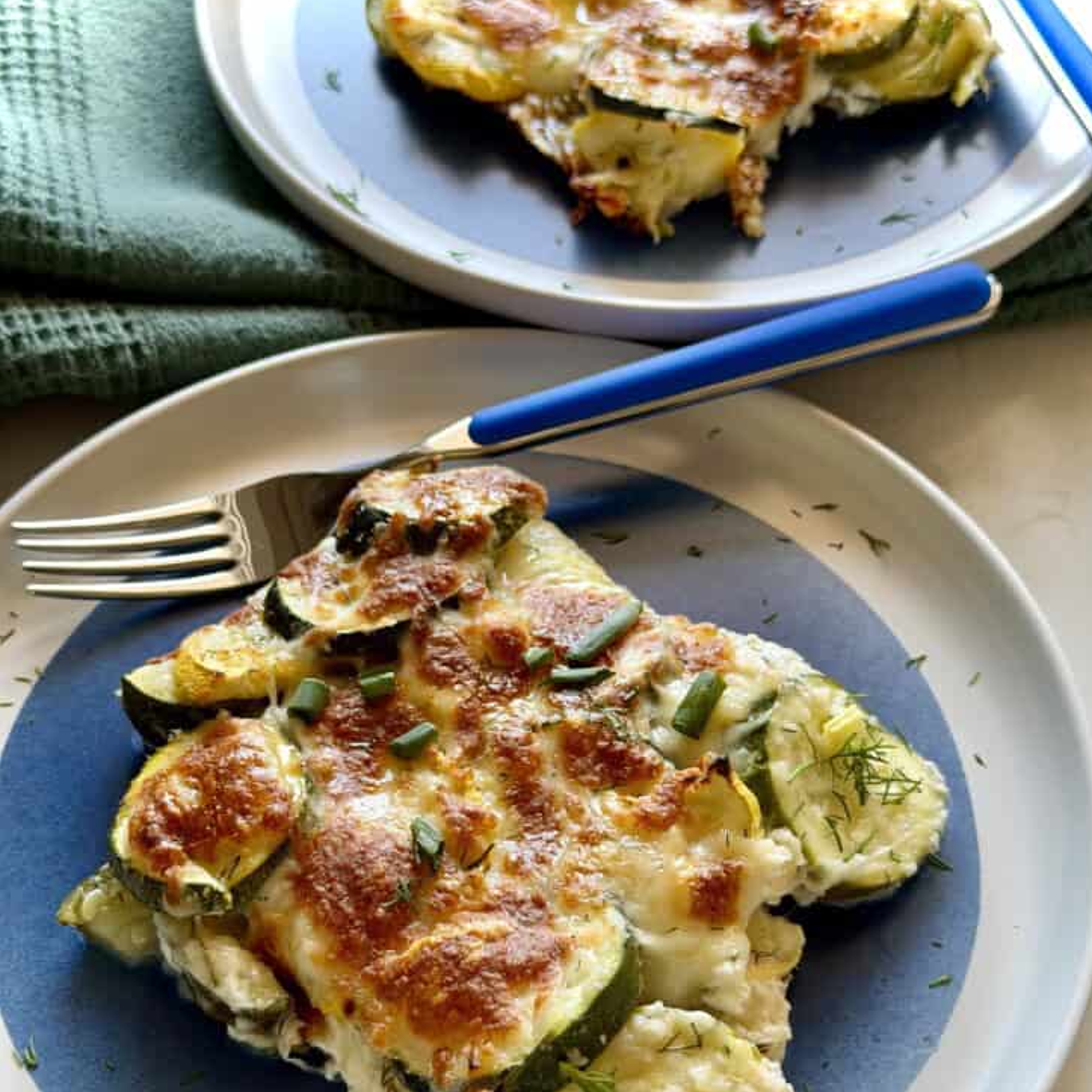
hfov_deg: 30.0
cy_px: 693
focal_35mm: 57
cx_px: 548
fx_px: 2034
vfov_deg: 29.9
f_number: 1.8
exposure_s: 1/65
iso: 100
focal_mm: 6.8
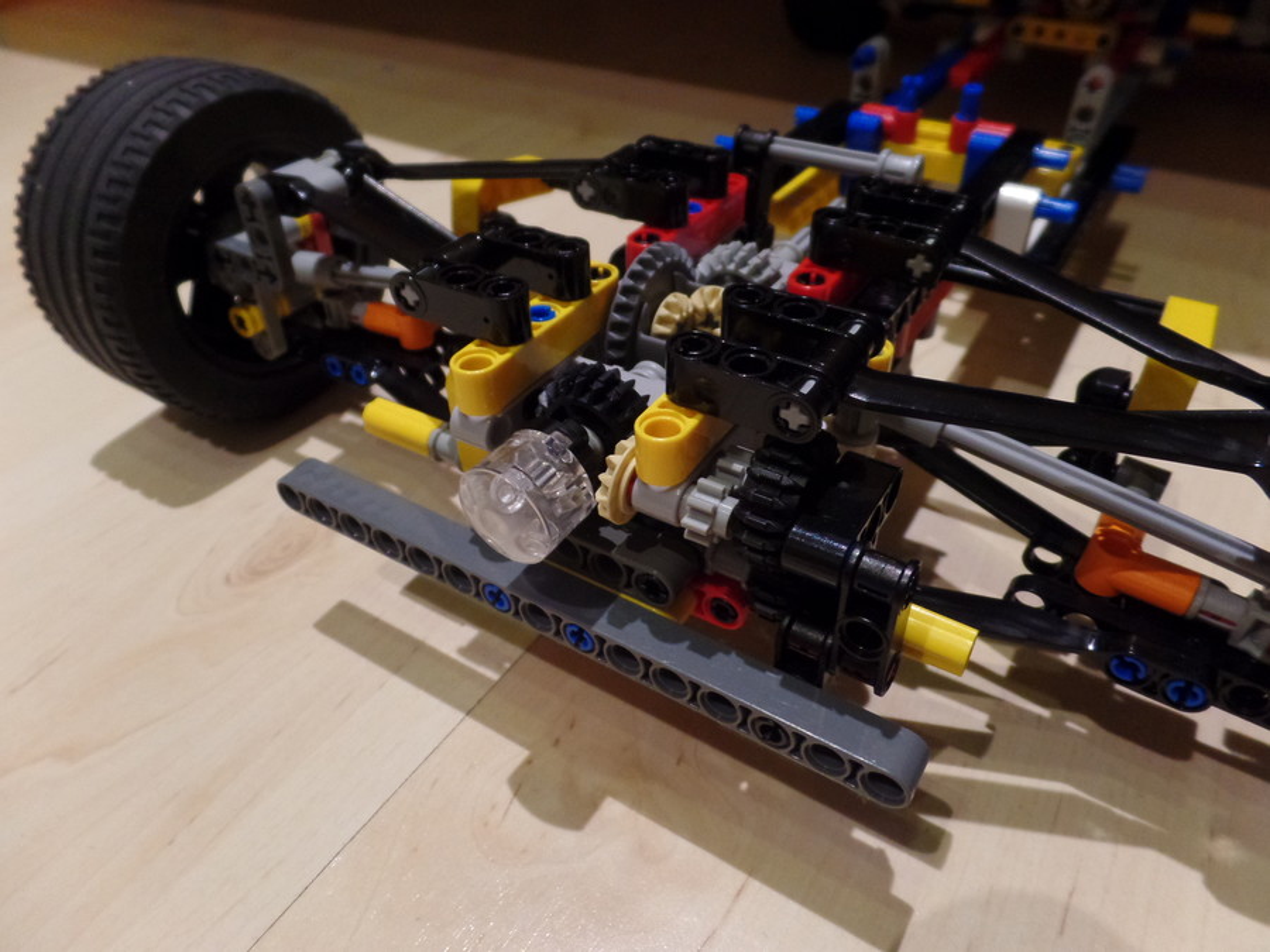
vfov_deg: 58.9
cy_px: 476
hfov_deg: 73.9
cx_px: 635
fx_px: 844
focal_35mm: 23
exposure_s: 1/20
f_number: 2.8
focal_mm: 4.1
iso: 400
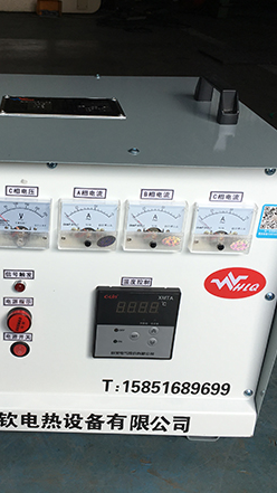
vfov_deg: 47.4
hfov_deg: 27.1
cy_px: 245
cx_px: 51
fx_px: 562
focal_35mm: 43
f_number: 2.2
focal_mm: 4.15
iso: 25
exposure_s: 1/605
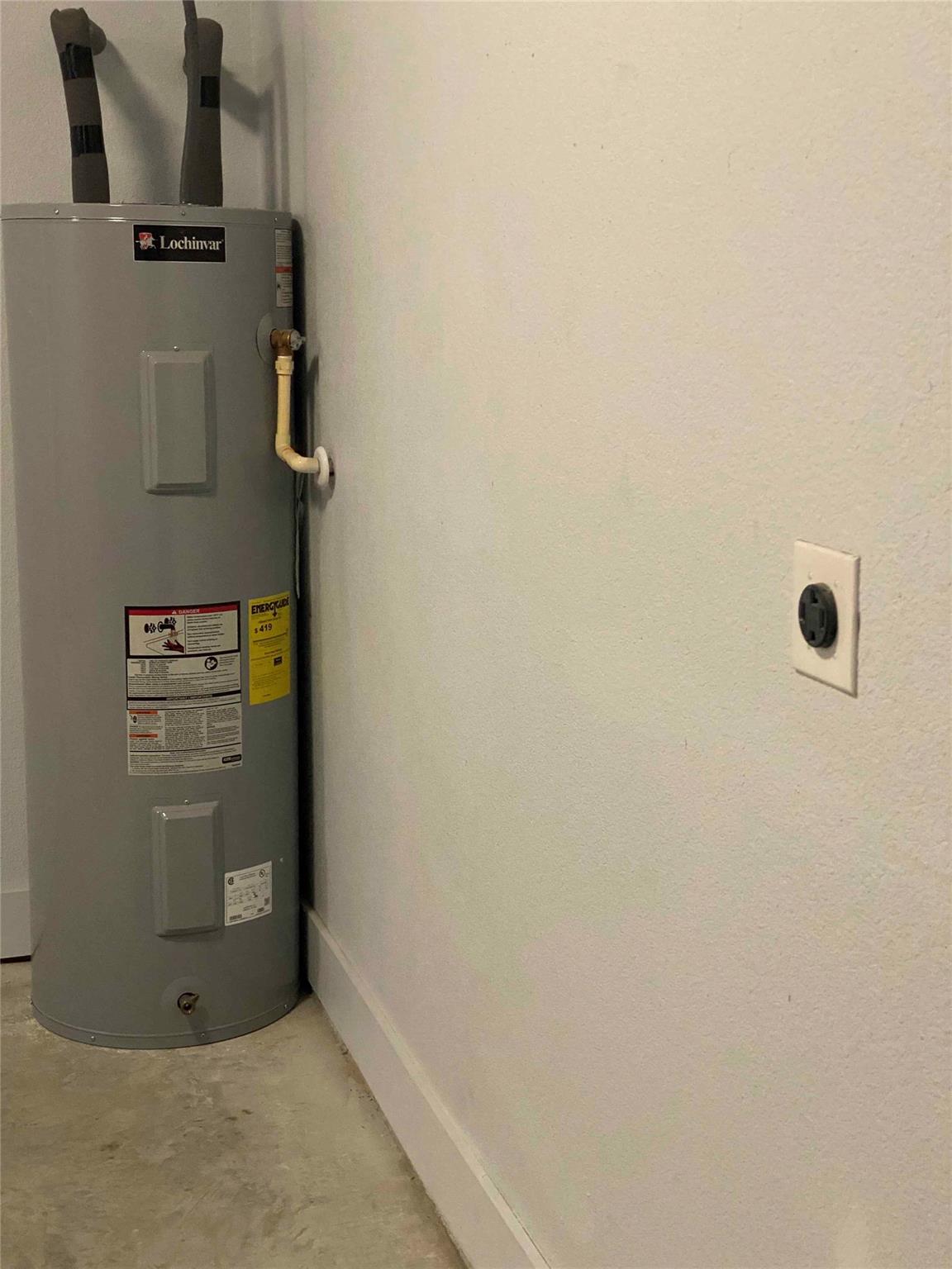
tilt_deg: -8.9
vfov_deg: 36.8
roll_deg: +0.6
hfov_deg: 28.0
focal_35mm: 52
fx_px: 1907
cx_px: 476
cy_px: 634
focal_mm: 6
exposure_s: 1/60
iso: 500
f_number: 2
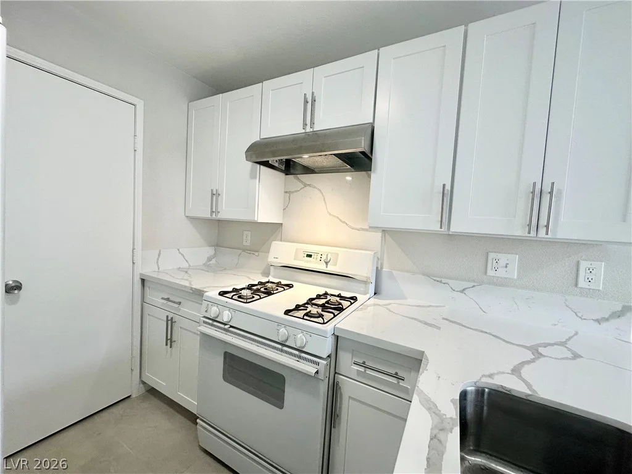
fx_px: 256
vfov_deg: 85.7
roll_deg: -3.1
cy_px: 237
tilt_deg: -2.7
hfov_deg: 102.1
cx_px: 316
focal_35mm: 14
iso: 125
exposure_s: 1/120
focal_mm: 2.22
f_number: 2.2
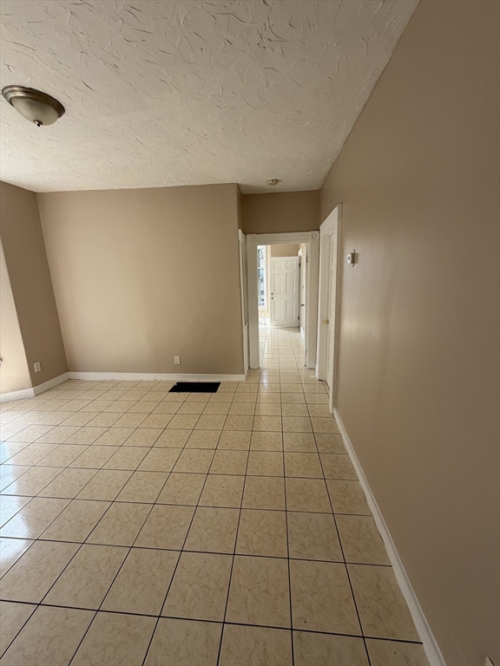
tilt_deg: -12.4
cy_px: 333
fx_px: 270
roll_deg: +2.5
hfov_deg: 85.7
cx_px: 250
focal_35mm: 14
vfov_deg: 102.1
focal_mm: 2.22
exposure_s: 1/130
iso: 40
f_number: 2.2
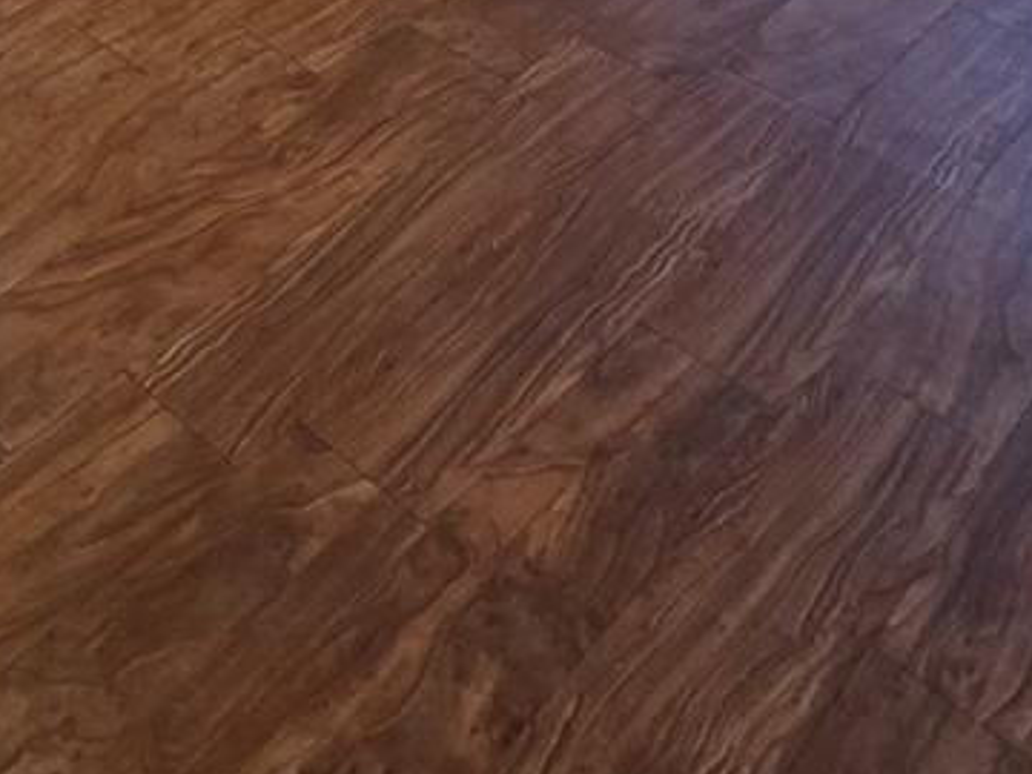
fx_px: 1550
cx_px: -172
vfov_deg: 18.8
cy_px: -740
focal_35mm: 52
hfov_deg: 31.5
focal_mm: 2.2
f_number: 2.2
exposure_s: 1/120
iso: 160
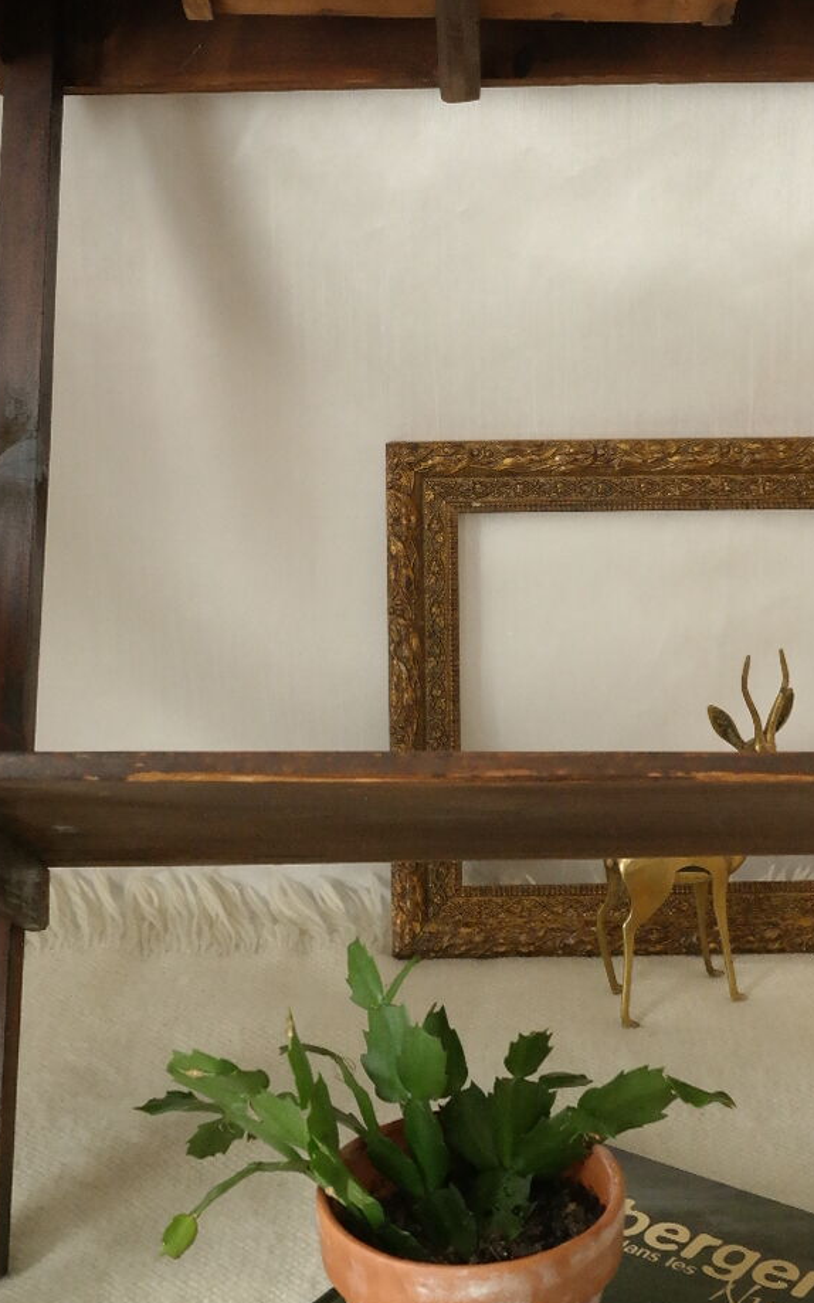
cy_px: 337
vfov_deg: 29.4
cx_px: 458
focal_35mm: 69
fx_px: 2450
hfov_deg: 18.9
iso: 1600
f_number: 5.6
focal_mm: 24
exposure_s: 1/30
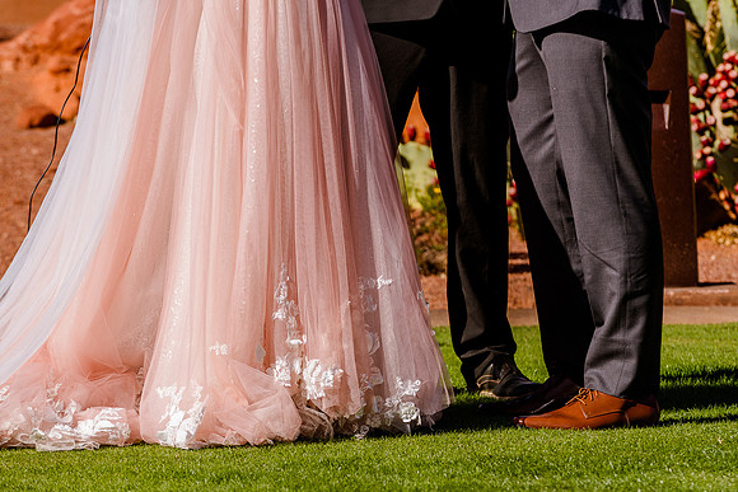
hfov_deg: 8.4
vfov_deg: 5.6
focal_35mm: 246
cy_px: 303
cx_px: 418
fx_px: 5052
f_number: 6.3
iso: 200
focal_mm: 200
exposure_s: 1/800
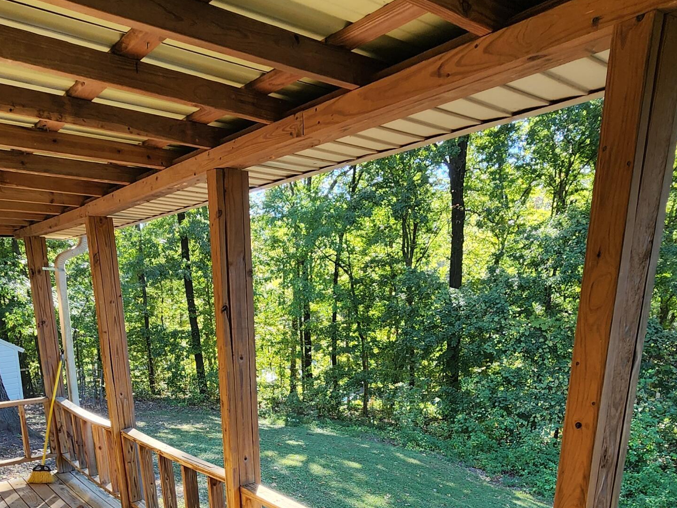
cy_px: 471
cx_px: 287
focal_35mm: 27
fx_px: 528
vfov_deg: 45.7
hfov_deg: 65.0
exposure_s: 1/120
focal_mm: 2.2
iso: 64
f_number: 2.2
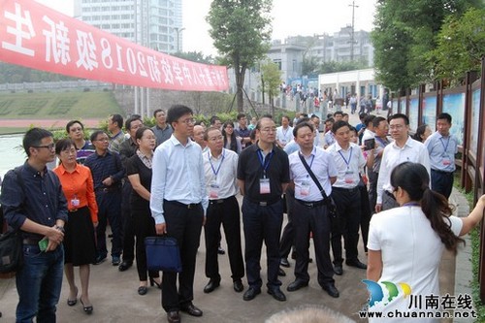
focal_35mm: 36
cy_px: 162
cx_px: 242
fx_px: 485
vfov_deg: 36.8
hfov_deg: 53.1
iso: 800
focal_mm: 24
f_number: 7.1
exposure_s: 1/200
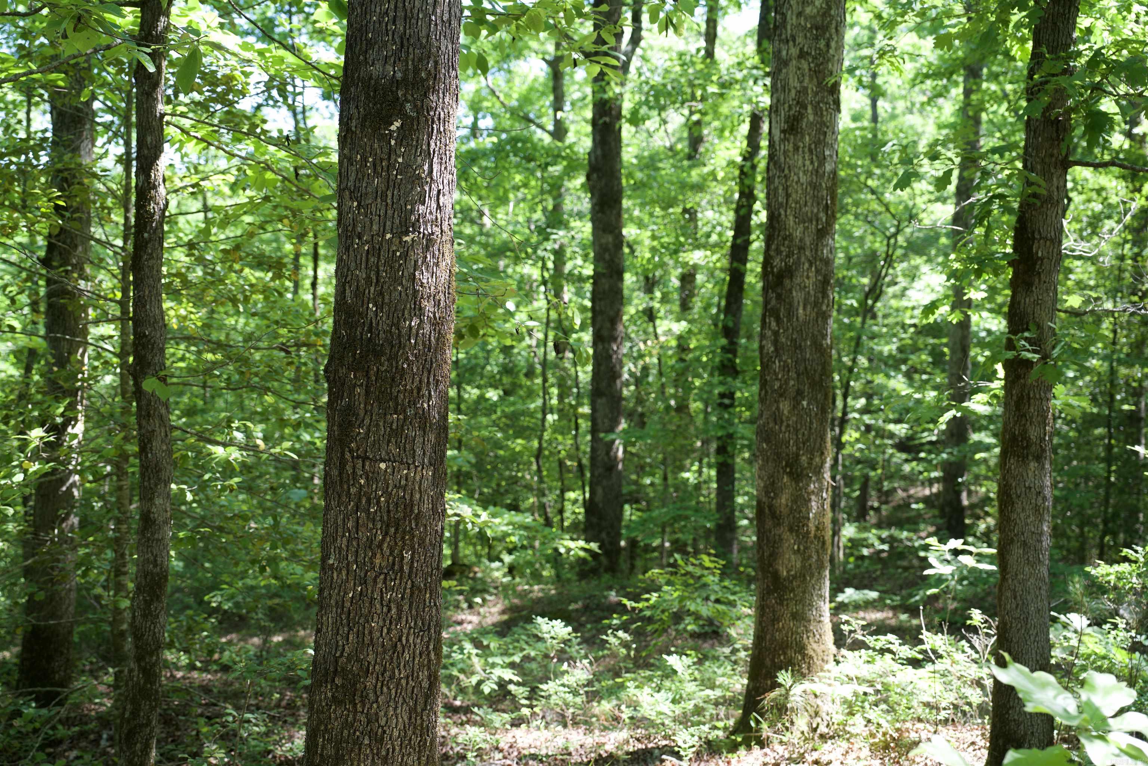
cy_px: 383
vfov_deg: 28.7
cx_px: 574
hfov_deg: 41.9
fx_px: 1499
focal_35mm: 47
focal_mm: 47
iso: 125
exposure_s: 1/60
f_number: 4
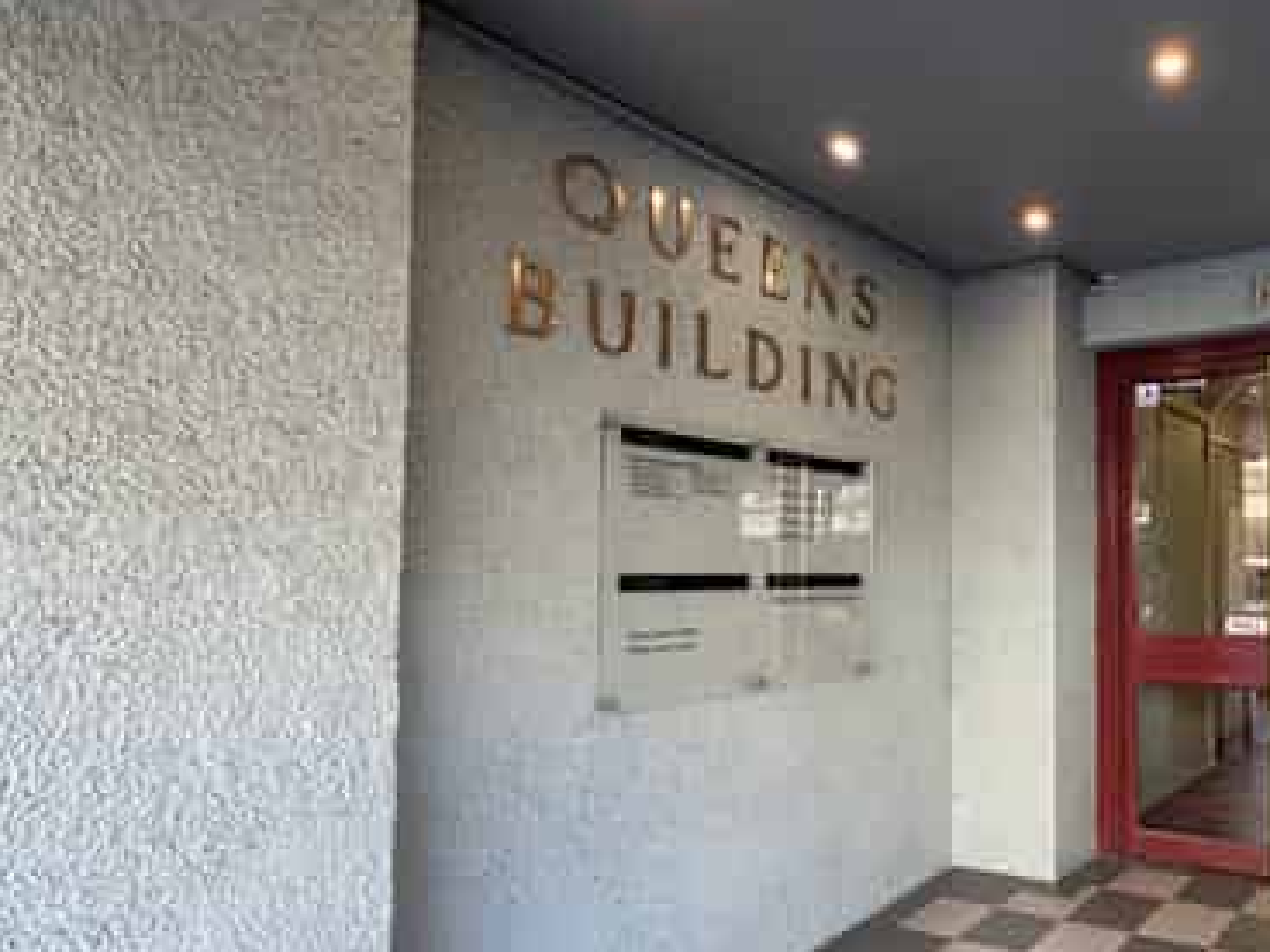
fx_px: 917
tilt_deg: +1.5
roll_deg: +0.4
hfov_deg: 61.8
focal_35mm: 25
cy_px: 540
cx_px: 1066
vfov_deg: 54.7
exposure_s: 1/100
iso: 250
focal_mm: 2.22
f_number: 2.2
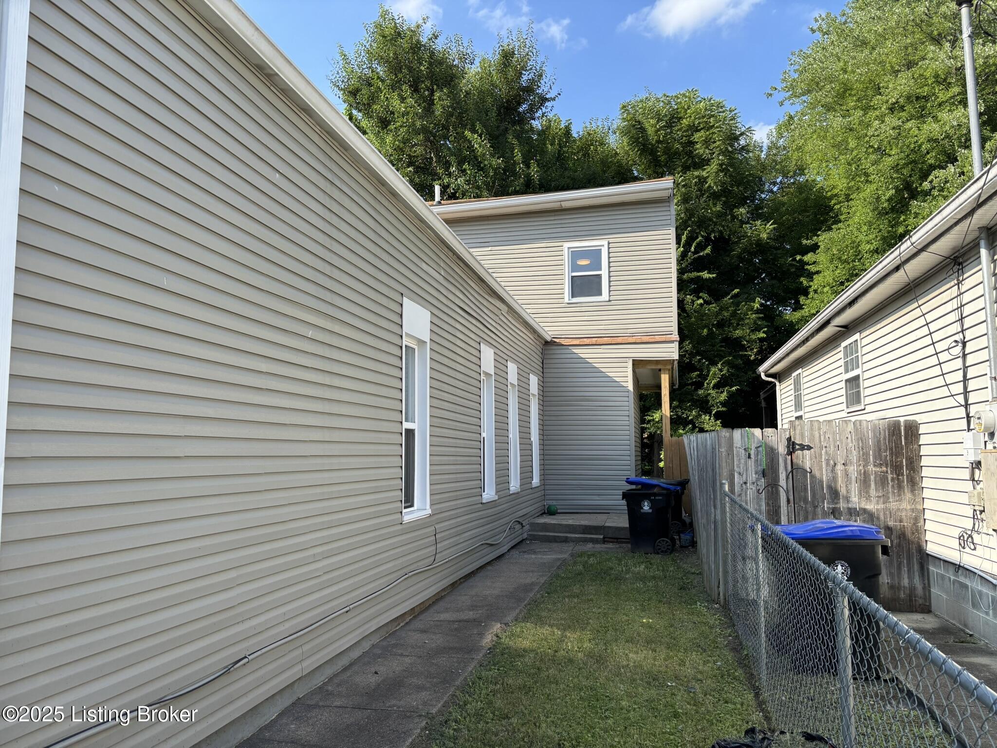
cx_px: 498
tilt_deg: +5.1
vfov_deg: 53.1
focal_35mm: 26
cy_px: 374
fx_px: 749
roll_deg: +0.3
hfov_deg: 67.3
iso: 50
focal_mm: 5.96
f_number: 1.6
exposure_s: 1/1103
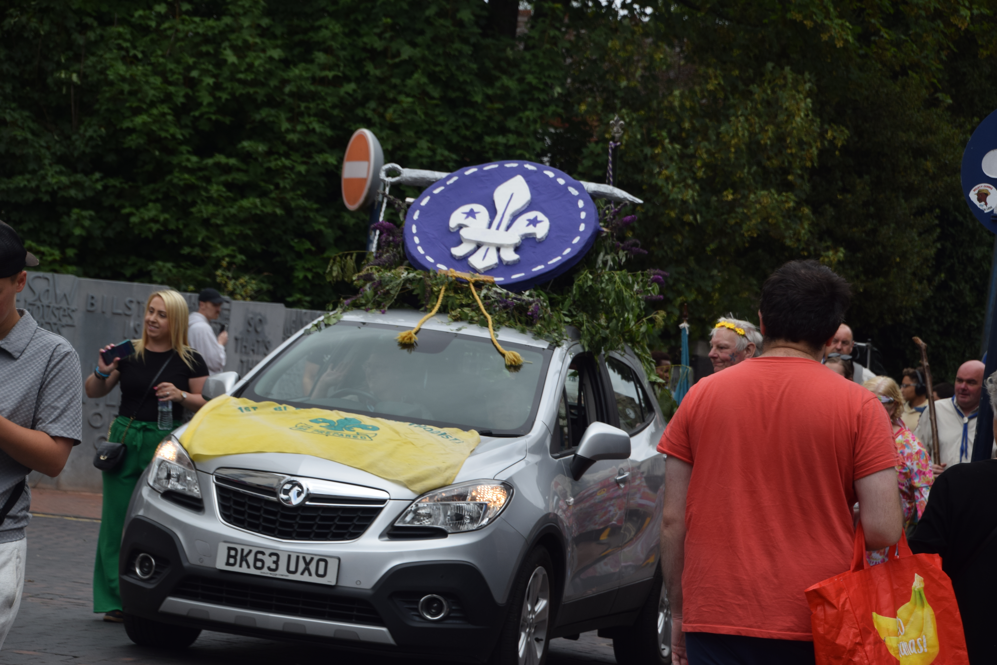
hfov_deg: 14.9
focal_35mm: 138
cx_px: 498
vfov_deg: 9.9
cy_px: 332
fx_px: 3822
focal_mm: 92
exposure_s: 1/320
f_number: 9
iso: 200
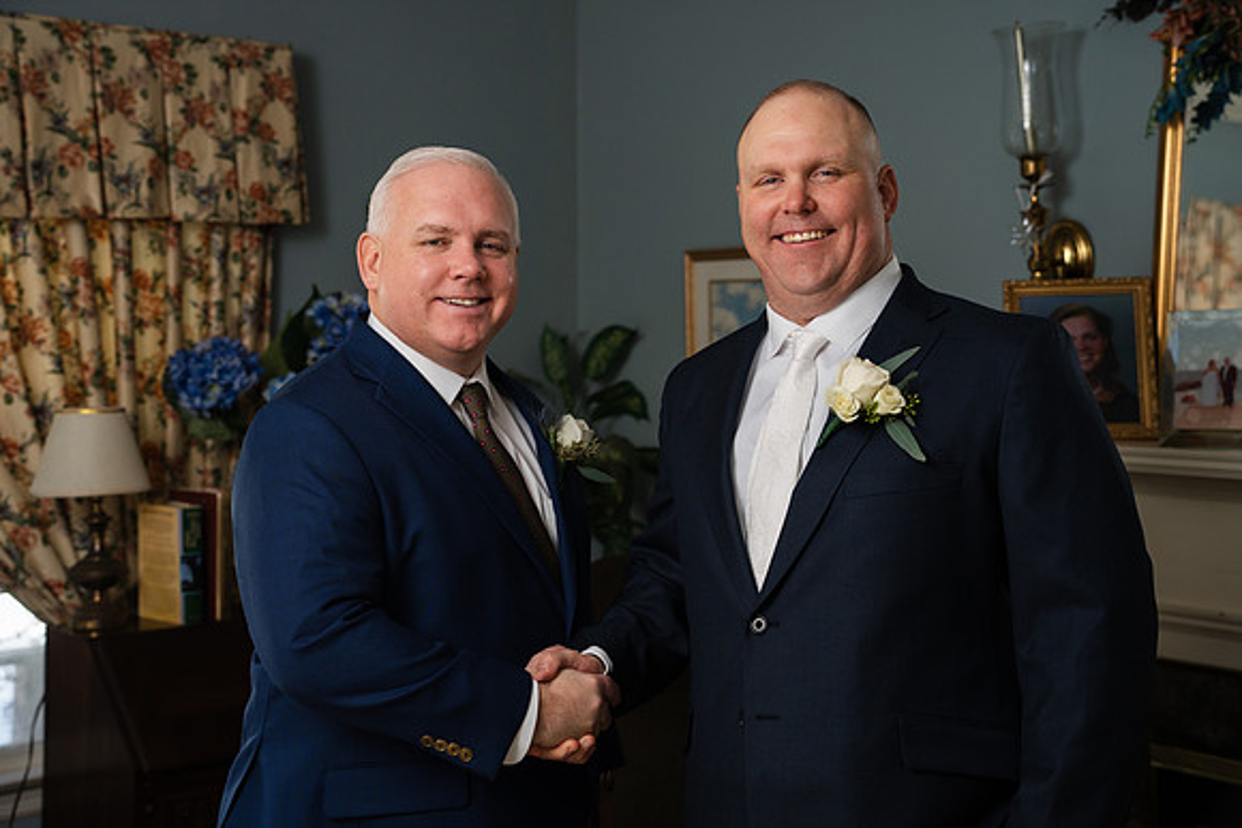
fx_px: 1898
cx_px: 621
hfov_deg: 36.2
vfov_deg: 24.6
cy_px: 414
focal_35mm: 55
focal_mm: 55
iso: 500
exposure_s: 1/200
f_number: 4
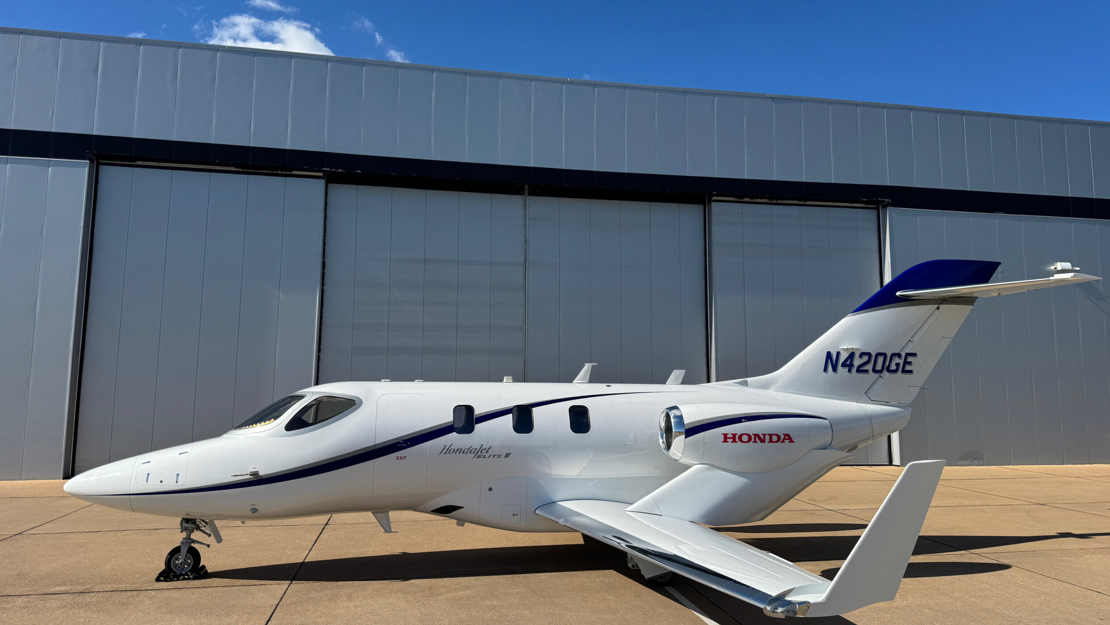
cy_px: 288
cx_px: 573
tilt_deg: +5.3
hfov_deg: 69.8
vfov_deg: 42.9
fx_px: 795
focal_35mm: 27
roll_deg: -0.8
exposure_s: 1/6410
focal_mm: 6.76
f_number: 1.78
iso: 80
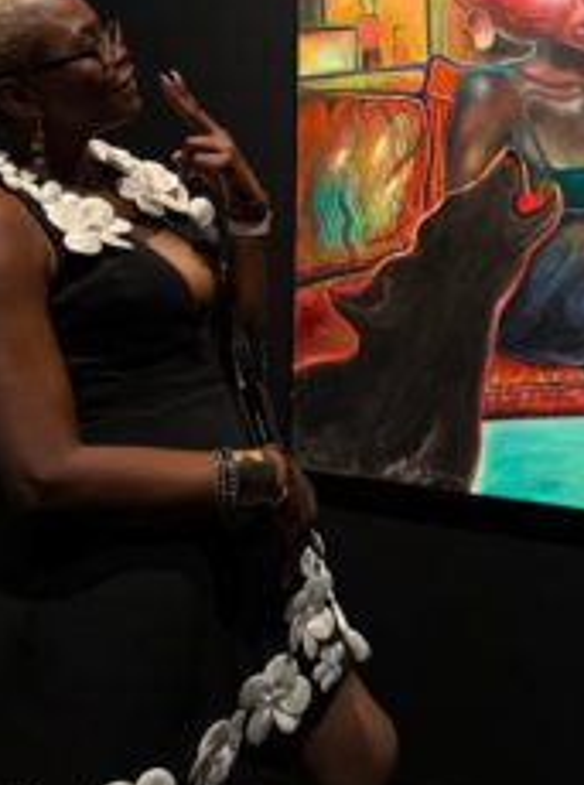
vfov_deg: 43.2
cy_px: 177
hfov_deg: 33.4
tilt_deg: -1.9
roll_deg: -1.7
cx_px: 447
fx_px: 950
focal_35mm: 42
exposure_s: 1/50
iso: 500
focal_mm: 6.76
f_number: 1.78
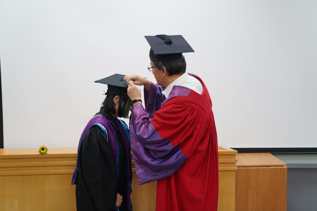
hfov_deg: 38.2
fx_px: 458
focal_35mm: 52
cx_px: 158
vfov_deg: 26.0
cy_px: 106
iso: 200
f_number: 2.8
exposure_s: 1/60
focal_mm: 52
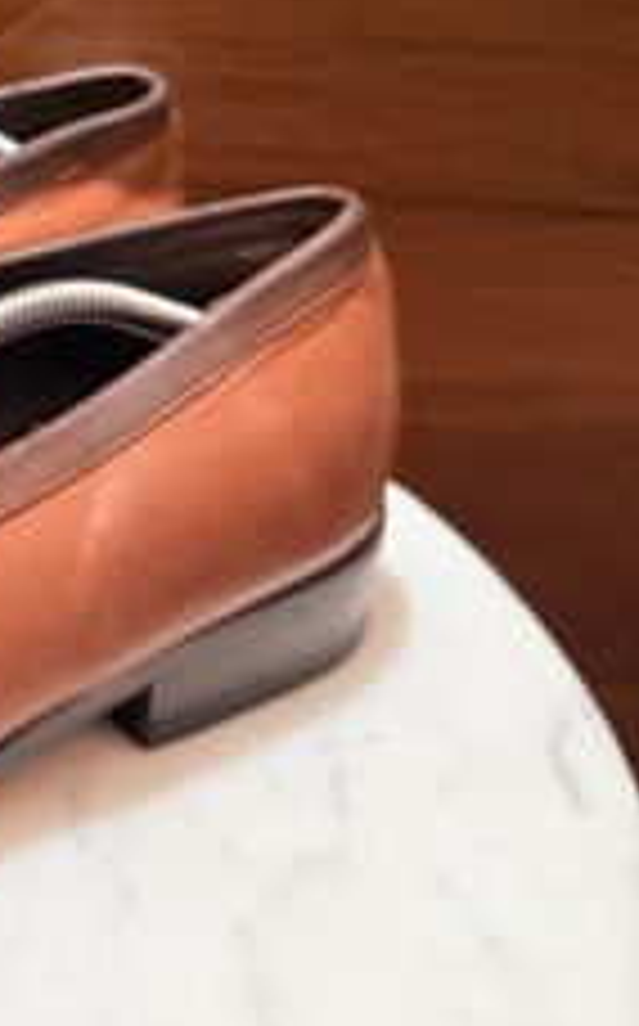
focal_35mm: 64
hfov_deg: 18.0
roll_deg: -1.5
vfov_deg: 31.0
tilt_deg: -21.7
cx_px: -324
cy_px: 173
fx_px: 1788
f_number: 1.78
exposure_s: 1/50
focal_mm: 6.76
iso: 400
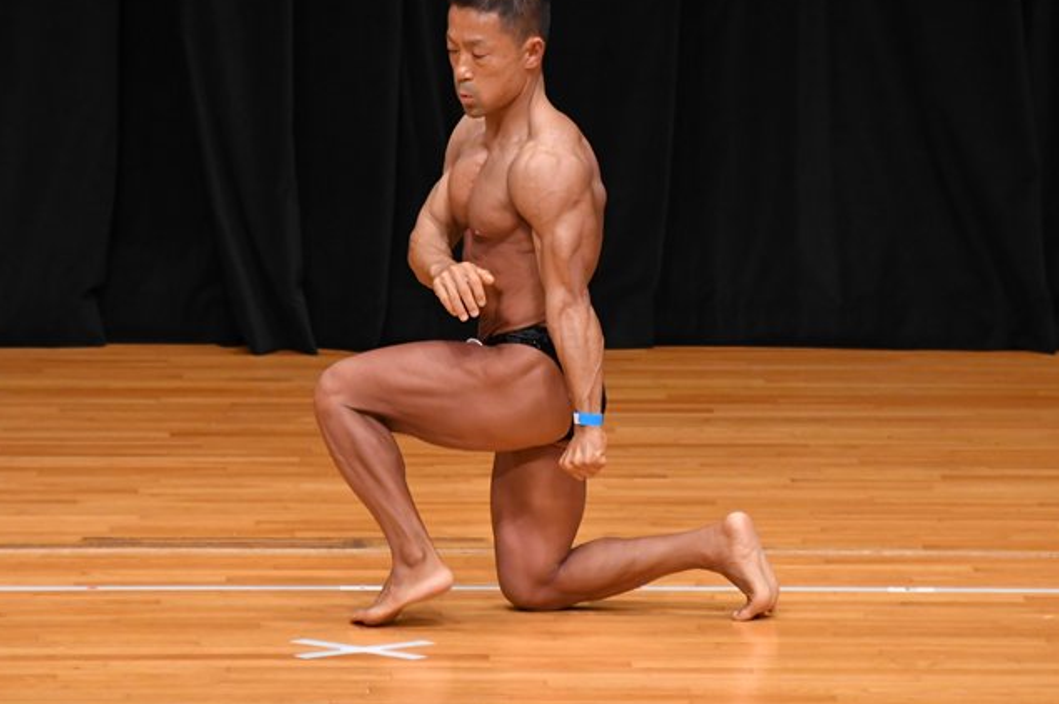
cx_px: 519
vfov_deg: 3.0
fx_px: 13459
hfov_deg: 4.5
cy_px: 299
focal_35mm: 458
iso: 3200
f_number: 5.6
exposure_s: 1/400
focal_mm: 250
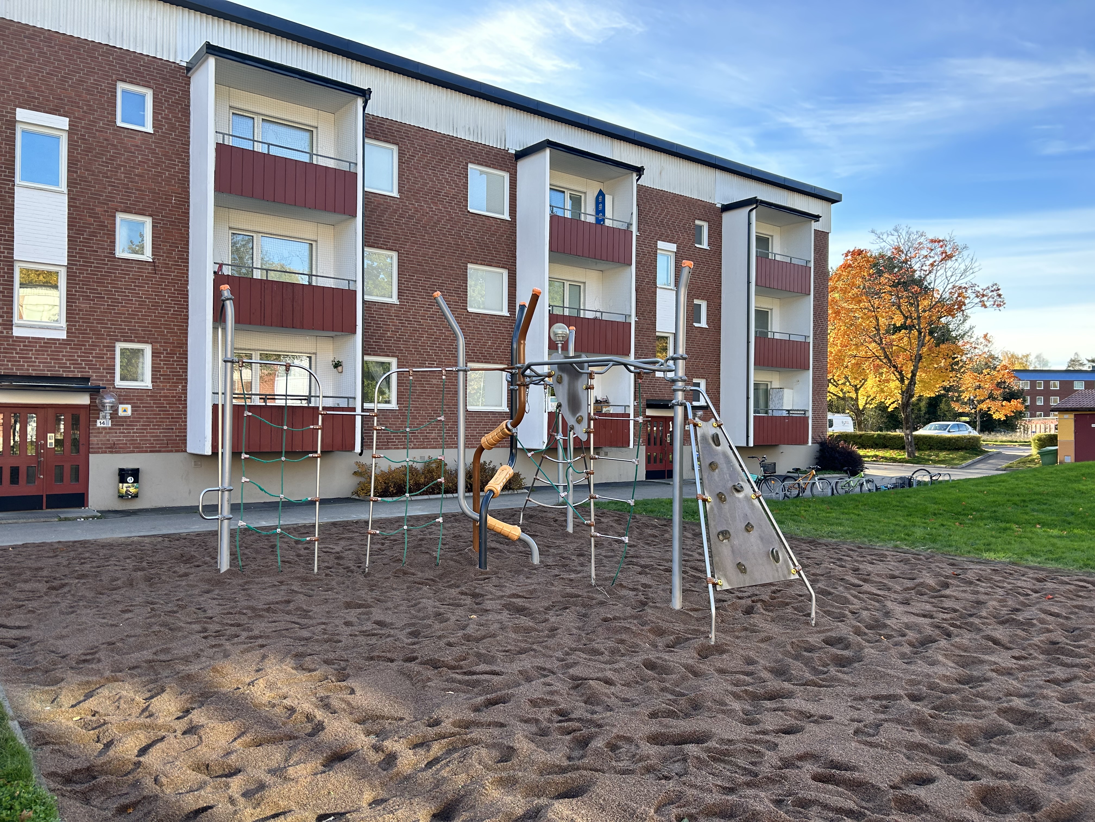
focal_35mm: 26
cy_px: 411
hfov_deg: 67.3
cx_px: 548
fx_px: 822
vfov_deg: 53.1
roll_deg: -0.2
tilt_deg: +1.7
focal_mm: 5.7
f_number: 1.5
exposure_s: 1/683
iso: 50
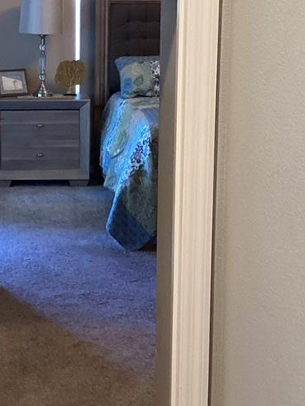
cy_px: 105
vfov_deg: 25.4
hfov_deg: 19.0
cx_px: 27
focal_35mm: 76
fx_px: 892
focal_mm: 3.3
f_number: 2.4
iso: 250
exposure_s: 1/60
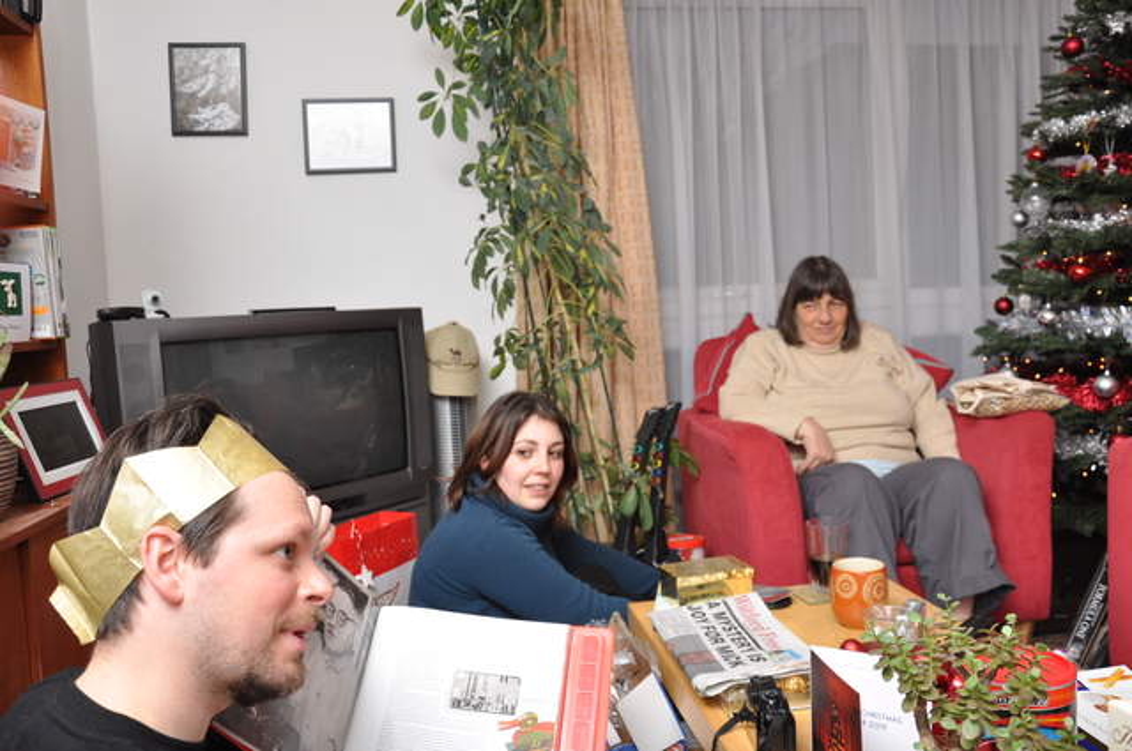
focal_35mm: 32
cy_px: 376
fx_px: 989
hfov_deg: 59.6
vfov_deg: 41.6
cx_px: 566
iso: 640
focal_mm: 21
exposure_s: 1/200
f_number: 5.6
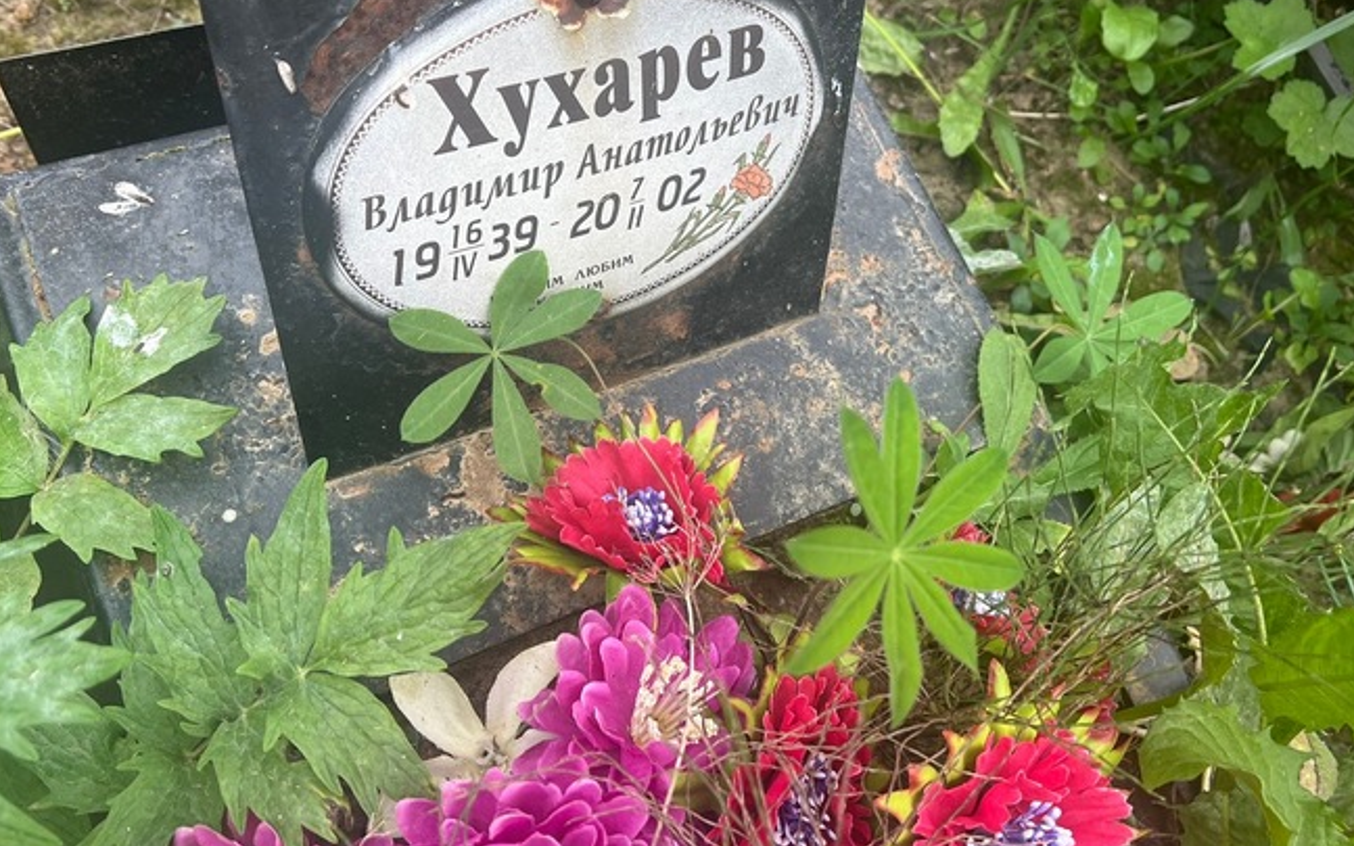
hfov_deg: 56.7
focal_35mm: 34
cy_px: 345
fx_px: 1255
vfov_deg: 37.2
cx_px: 664
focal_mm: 5.7
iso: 32
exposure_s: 1/130
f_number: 1.5
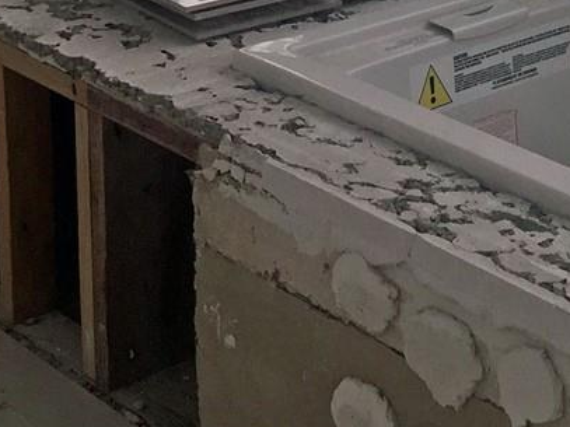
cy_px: -245
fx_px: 1877
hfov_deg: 17.2
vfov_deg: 12.3
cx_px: 363
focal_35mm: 114
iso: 40
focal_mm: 4.15
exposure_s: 1/120
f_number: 2.2
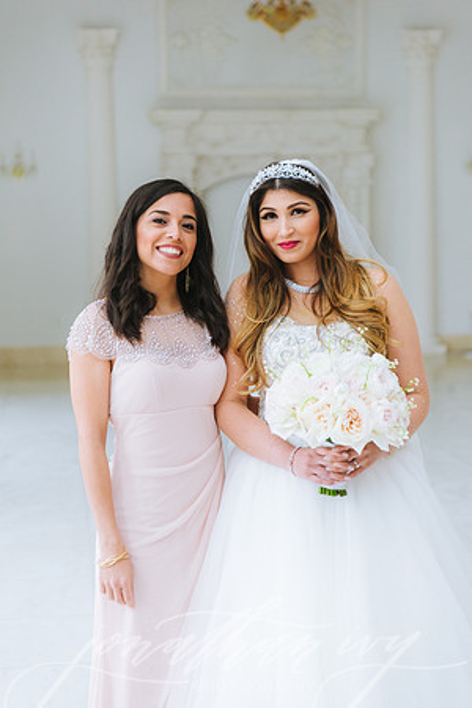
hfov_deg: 19.5
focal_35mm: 70
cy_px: 354
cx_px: 236
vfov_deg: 28.8
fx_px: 1377
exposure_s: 1/320
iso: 1000
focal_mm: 70
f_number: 2.8
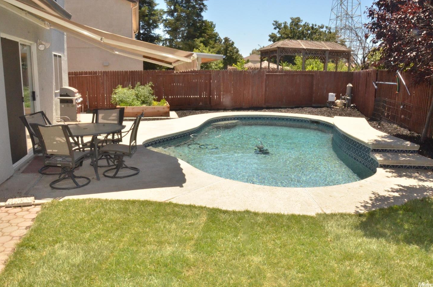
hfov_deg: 65.6
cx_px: 223
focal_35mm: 28
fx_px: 336
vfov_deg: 46.2
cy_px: 139
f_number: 22
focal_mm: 18
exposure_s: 1/250
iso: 2000
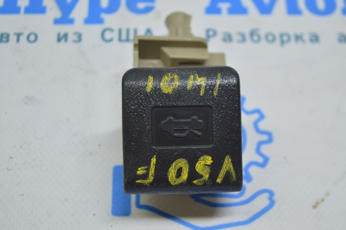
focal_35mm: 68
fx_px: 648
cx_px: 173
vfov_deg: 20.1
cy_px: 115
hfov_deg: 29.9
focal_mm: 45
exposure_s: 1/50
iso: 400
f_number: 5
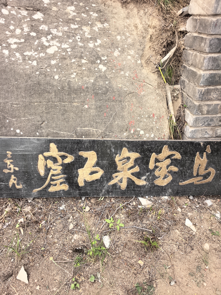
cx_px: 106
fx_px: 213
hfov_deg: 54.9
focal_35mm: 25
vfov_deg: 69.4
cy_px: 144
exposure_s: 1/171
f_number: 2
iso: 50
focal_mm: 5.75
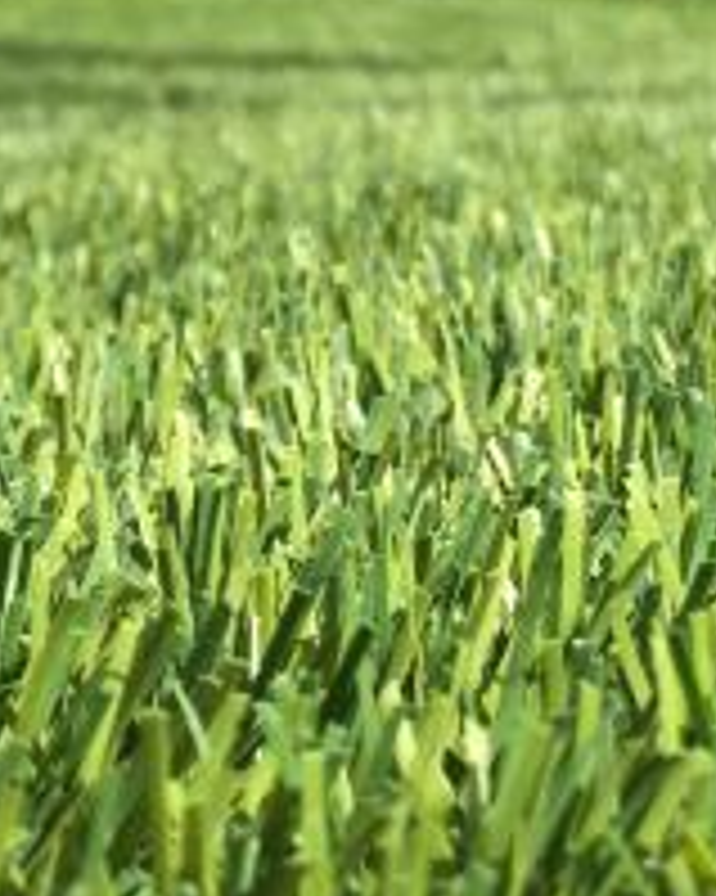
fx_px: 3022
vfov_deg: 16.8
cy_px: 239
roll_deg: +1.6
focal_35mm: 114
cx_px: 176
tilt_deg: -5.4
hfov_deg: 13.5
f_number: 2.2
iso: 32
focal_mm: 4.15
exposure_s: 1/1522
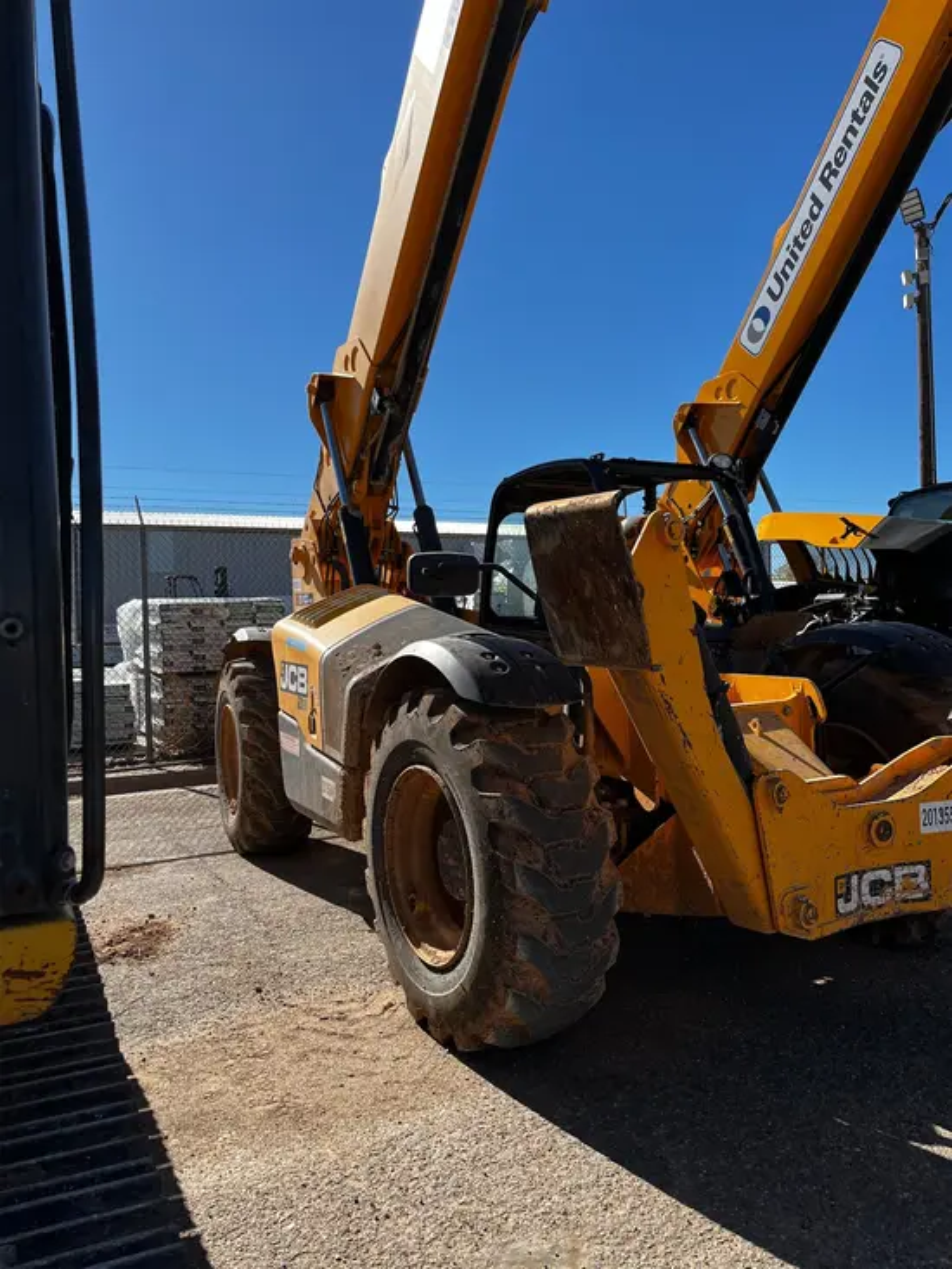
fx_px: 953
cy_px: 634
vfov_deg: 67.3
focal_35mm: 26
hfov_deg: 53.1
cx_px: 476
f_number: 1.6
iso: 50
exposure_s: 1/3135
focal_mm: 5.1
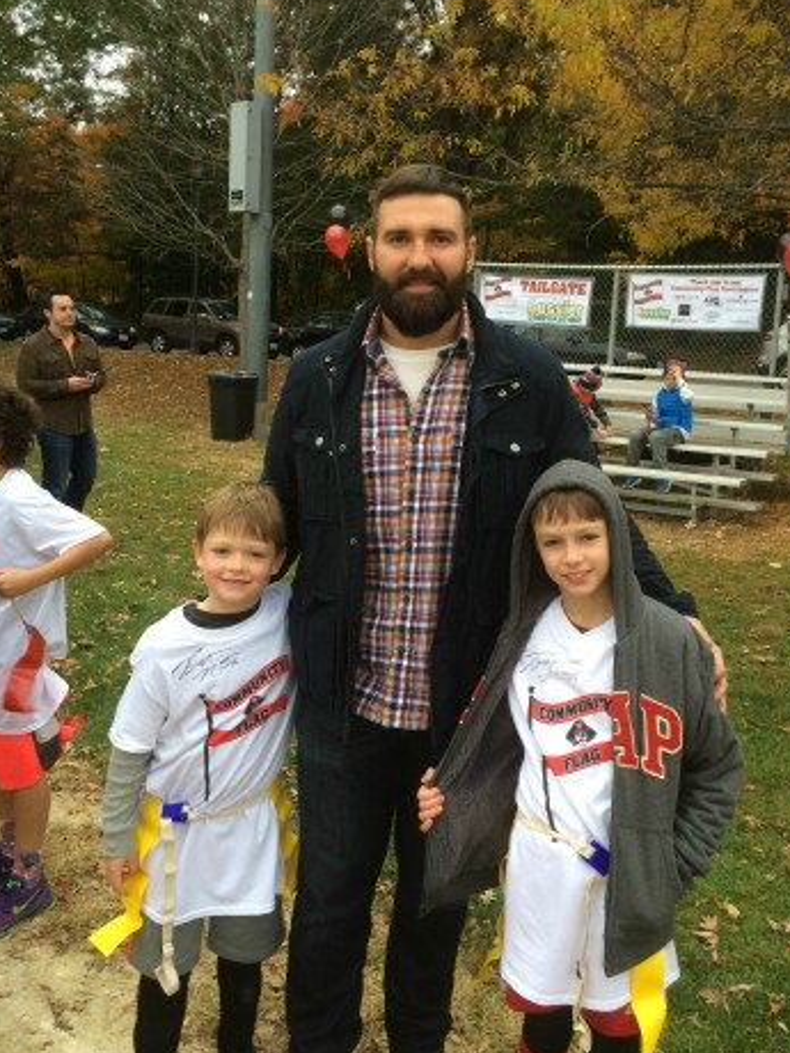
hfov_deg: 42.9
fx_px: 1004
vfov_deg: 55.3
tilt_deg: -7.2
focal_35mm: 33
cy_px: 490
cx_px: 429
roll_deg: -2.4
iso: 32
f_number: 2.2
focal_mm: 4.15
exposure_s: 1/40
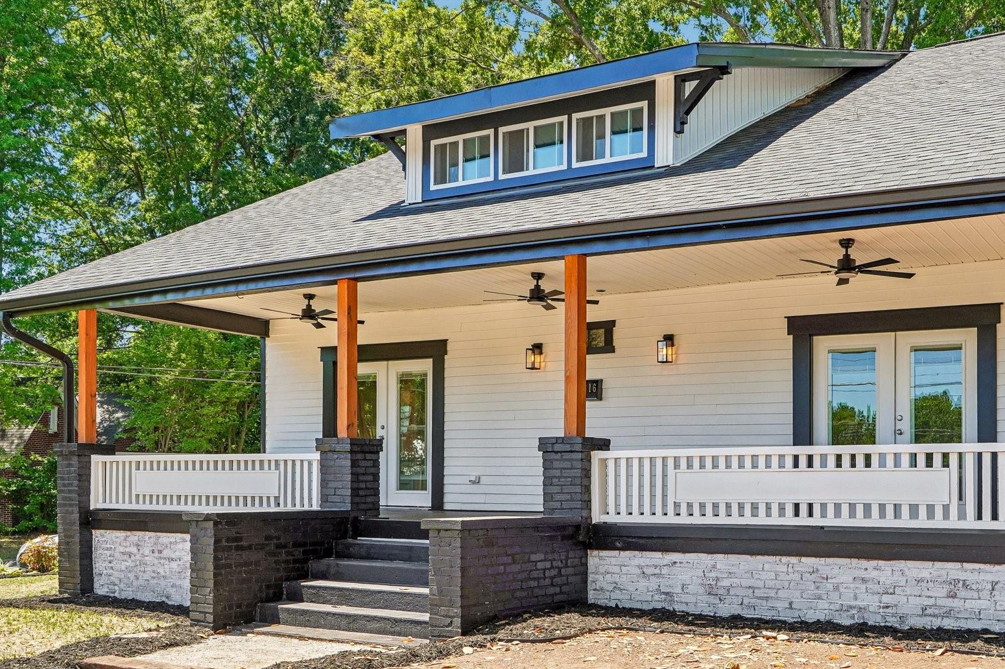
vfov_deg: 35.2
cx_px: 660
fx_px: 1051
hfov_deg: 50.3
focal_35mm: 38
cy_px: 396
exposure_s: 1/45
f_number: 8
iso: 100
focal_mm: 19
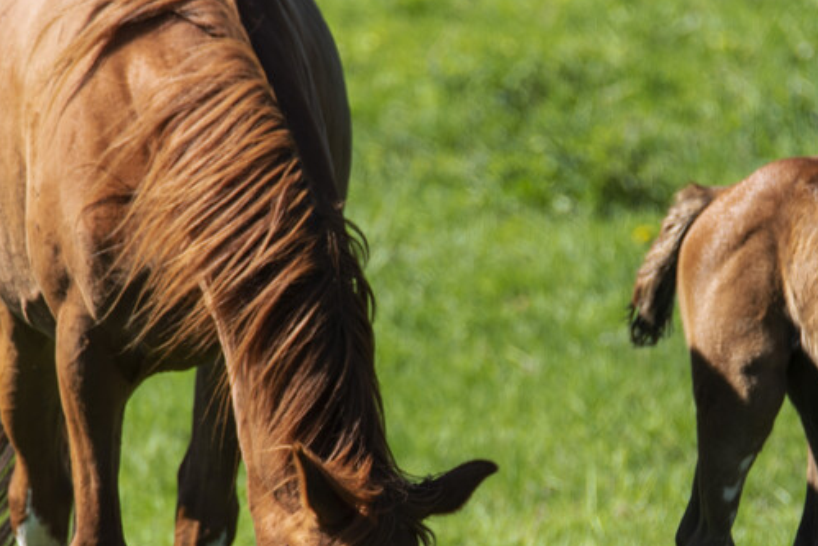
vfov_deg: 1.3
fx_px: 24614
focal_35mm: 1083
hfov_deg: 1.9
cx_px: 608
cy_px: 393
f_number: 6.3
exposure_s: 1/200
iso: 100
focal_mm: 600
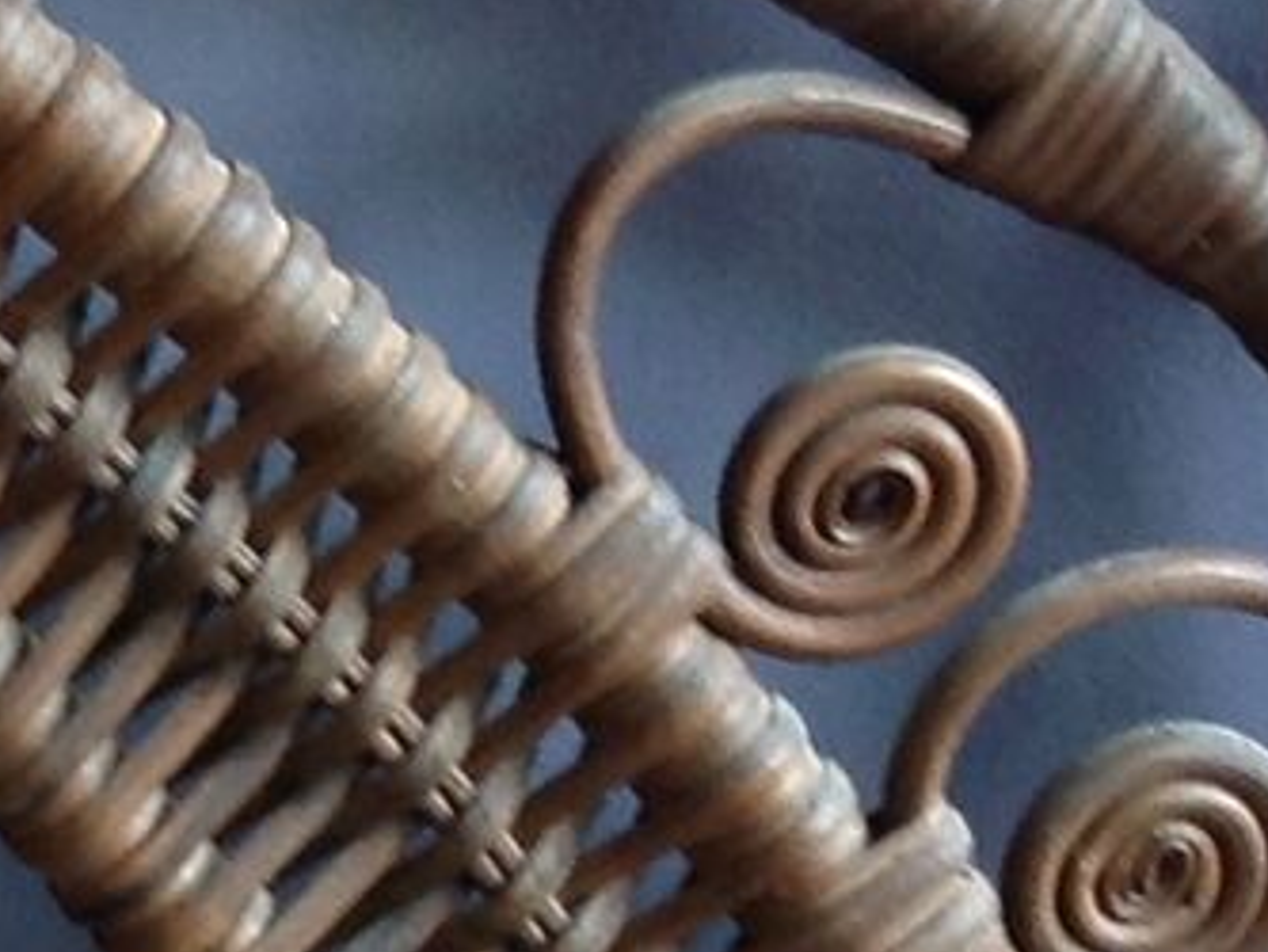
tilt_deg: -30.0
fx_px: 7695
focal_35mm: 210
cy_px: 1969
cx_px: -1405
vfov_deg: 6.8
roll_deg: -1.8
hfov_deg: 8.8
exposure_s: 1/15
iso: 64
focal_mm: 4.28
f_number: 2.4
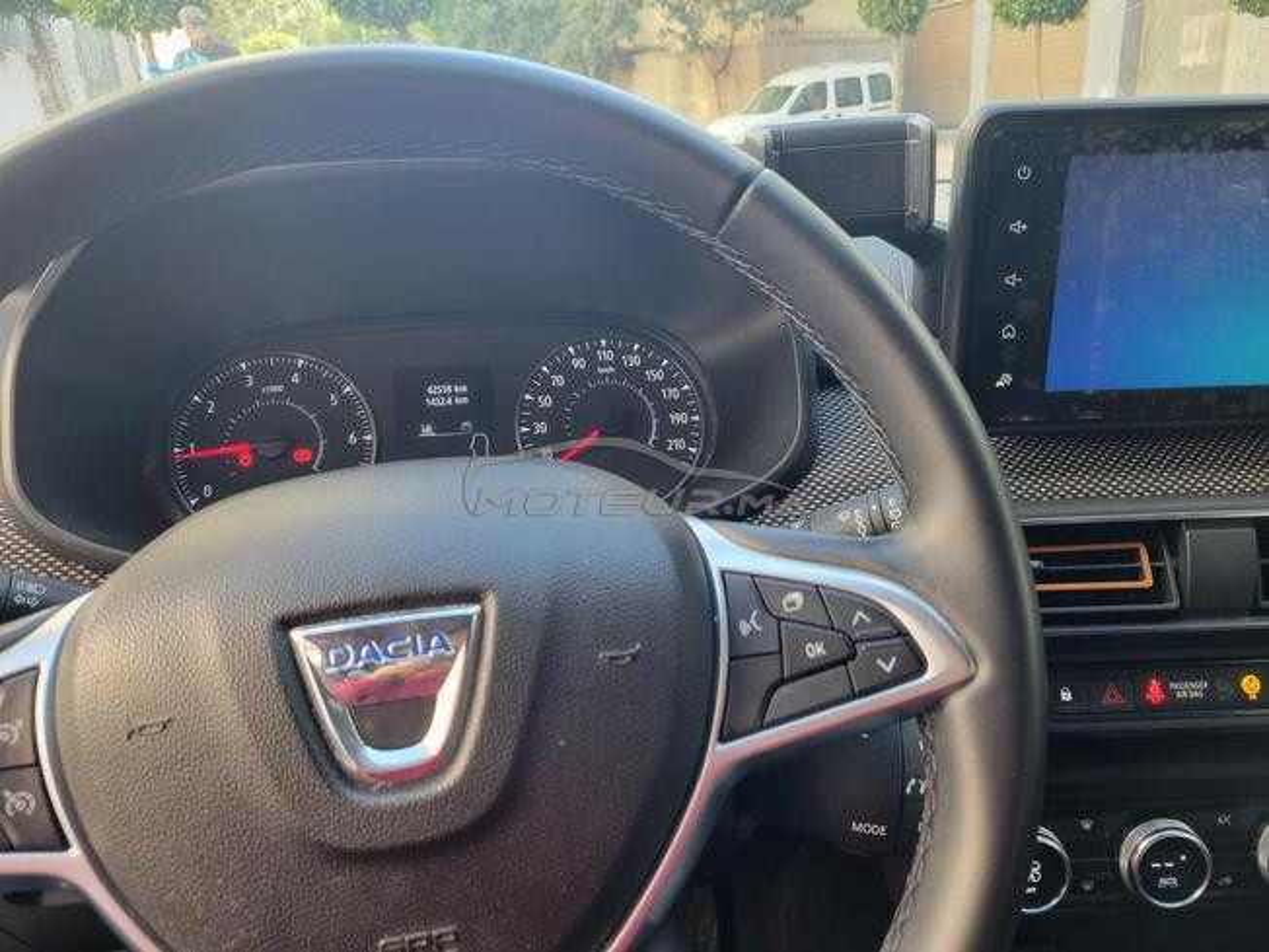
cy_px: 476
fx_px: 953
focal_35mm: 26
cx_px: 634
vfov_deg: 53.1
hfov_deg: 67.3
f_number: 1.8
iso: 160
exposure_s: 1/100
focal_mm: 5.4
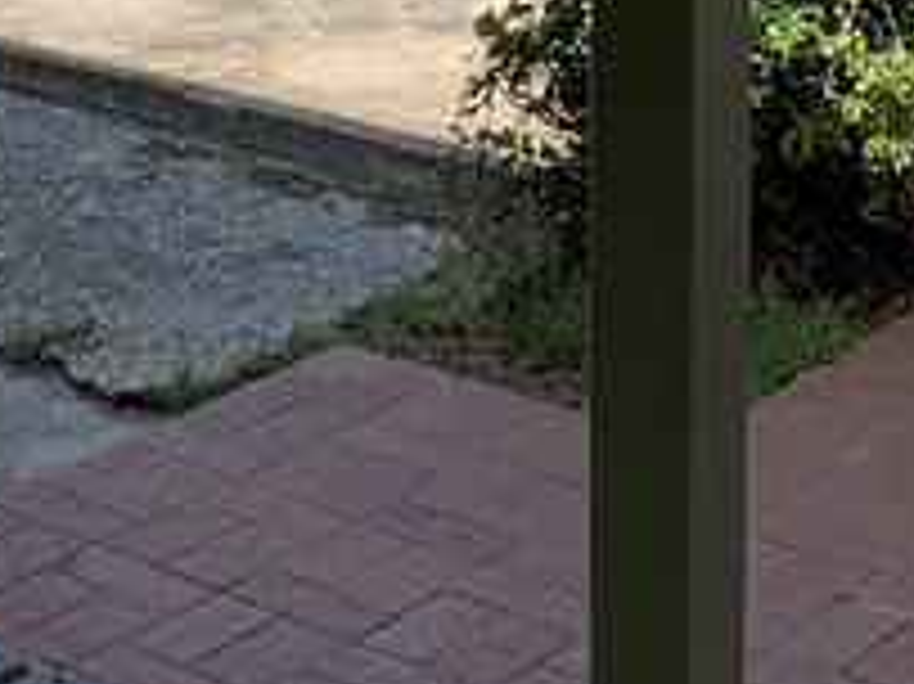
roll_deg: +1.3
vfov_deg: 11.1
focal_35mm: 131
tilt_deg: -13.8
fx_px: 3457
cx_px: 5
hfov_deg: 14.8
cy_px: -180
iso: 25
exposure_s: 1/972
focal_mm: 4.25
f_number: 1.8
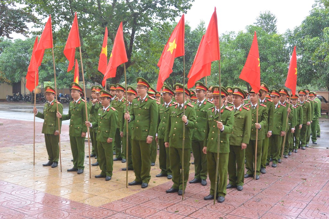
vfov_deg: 36.0
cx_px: 164
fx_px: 338
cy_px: 110
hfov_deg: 51.9
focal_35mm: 37
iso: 360
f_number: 4
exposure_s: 1/125
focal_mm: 14
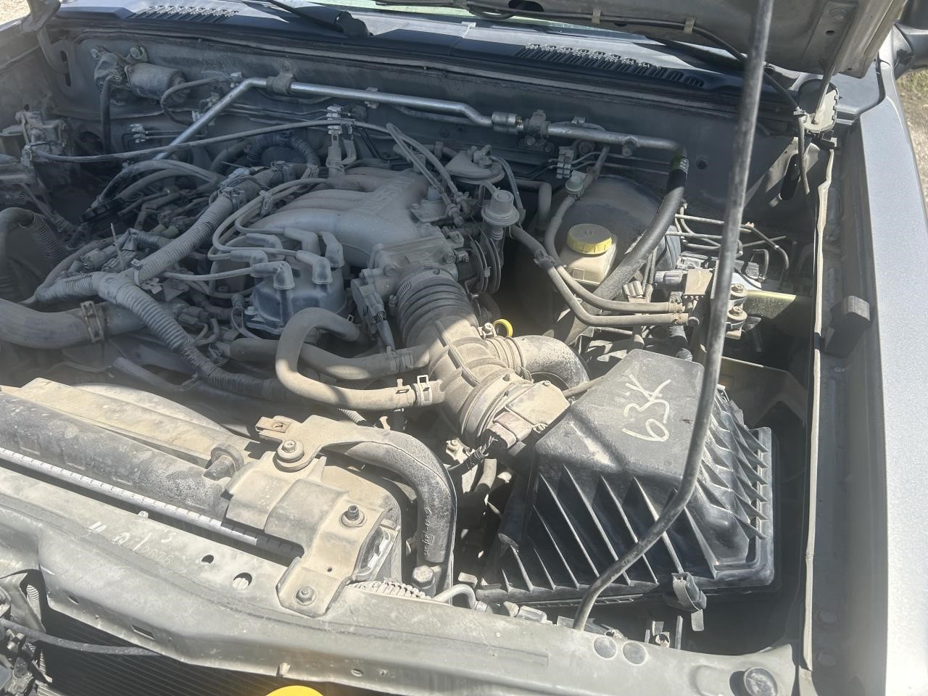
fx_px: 697
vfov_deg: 53.1
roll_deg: +3.6
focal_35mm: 26
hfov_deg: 67.3
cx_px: 464
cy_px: 348
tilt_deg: -35.0
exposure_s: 1/2457
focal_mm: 5.7
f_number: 1.5
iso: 50
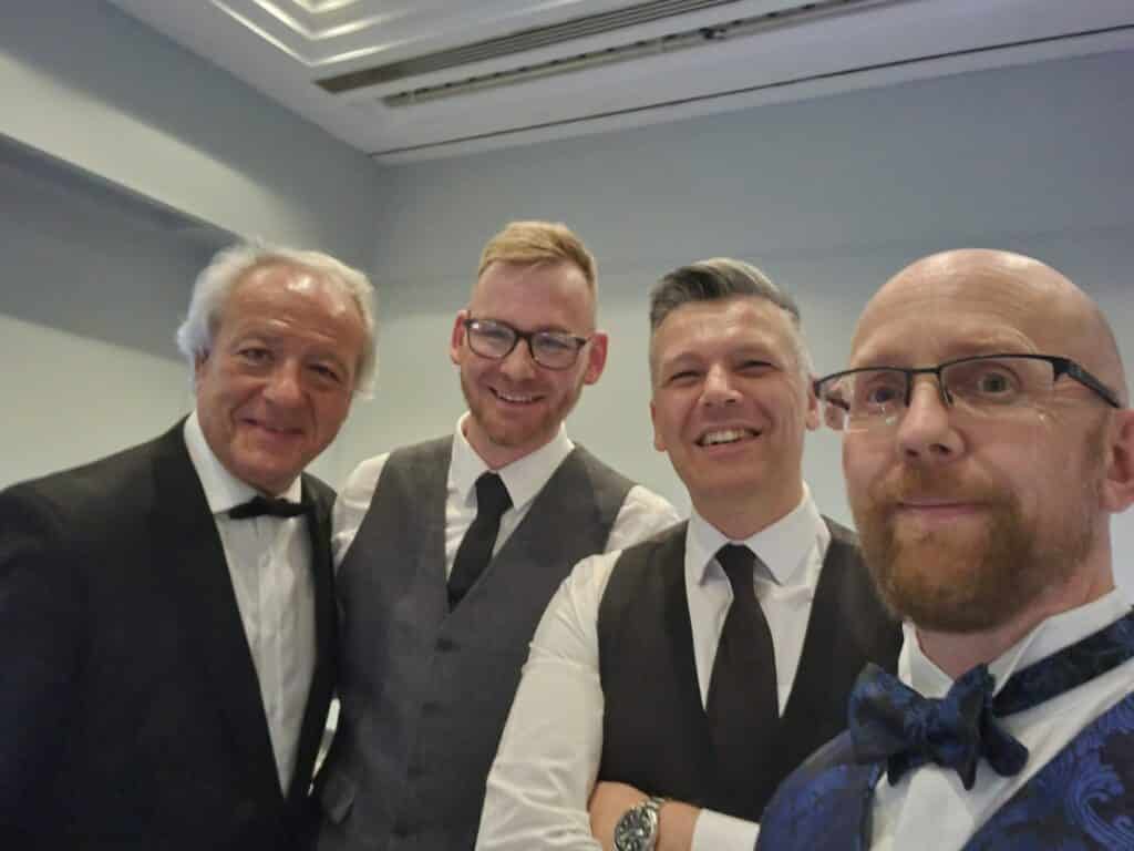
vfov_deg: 54.9
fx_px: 819
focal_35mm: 25
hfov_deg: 69.4
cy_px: 426
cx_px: 567
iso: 3200
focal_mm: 3.3
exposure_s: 1/13
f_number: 2.2
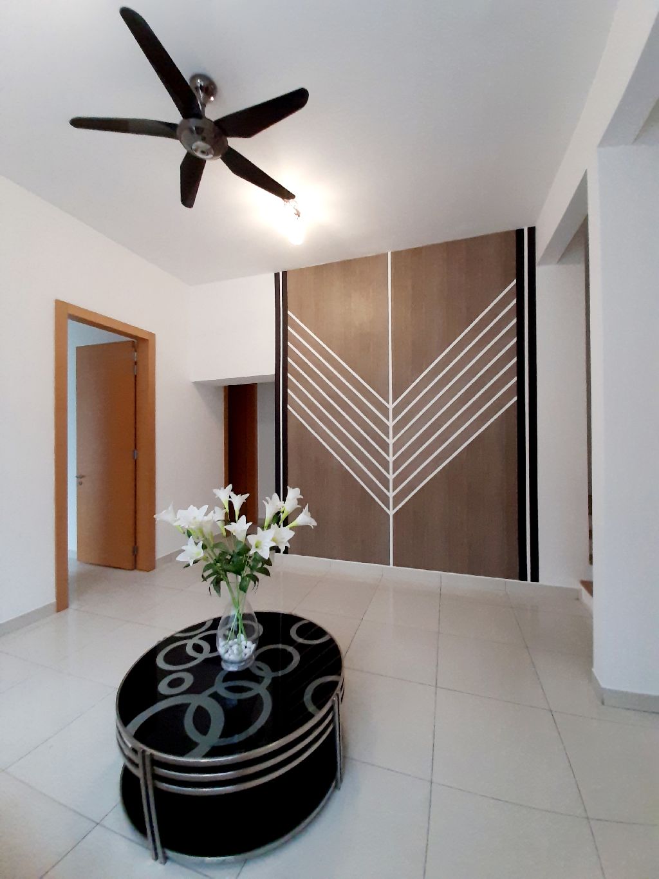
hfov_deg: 89.9
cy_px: 440
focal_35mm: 13
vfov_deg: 106.2
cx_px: 330
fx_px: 330
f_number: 2.2
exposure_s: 1/50
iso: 200
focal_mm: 1.42
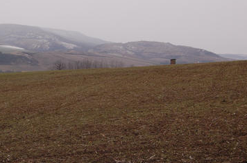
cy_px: 56
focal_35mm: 81
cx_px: 55
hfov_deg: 24.8
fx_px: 555
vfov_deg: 16.8
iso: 400
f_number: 7.1
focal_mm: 30
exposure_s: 1/200
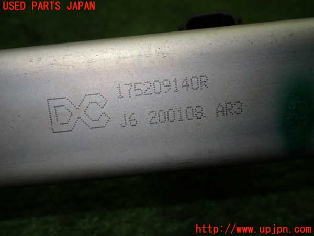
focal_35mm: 36
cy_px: 118
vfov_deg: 39.7
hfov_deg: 51.4
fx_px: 327
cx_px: 157
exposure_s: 1/160
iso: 160
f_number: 2.5
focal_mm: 6.37
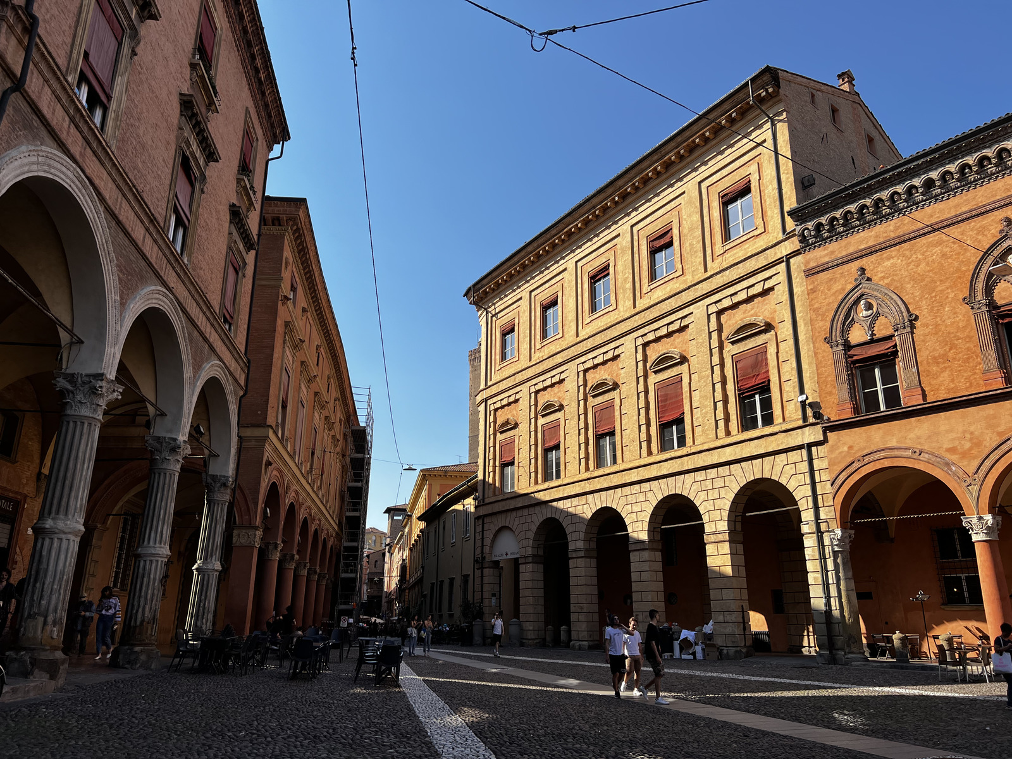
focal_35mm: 26
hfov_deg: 67.3
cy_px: 380
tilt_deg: +18.1
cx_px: 506
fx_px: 760
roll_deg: +0.0
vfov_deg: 53.1
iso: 50
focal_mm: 5.7
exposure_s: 1/3460
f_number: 1.5
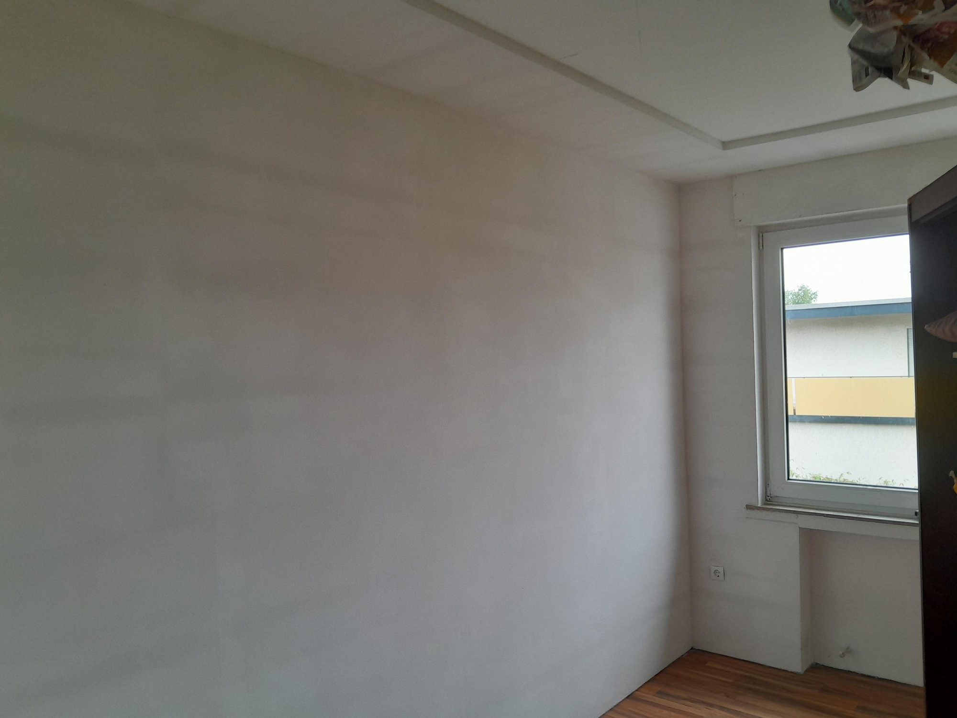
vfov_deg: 53.1
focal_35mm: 26
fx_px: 719
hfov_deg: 67.3
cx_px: 478
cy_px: 359
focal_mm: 3.98
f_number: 1.8
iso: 125
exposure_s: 1/50
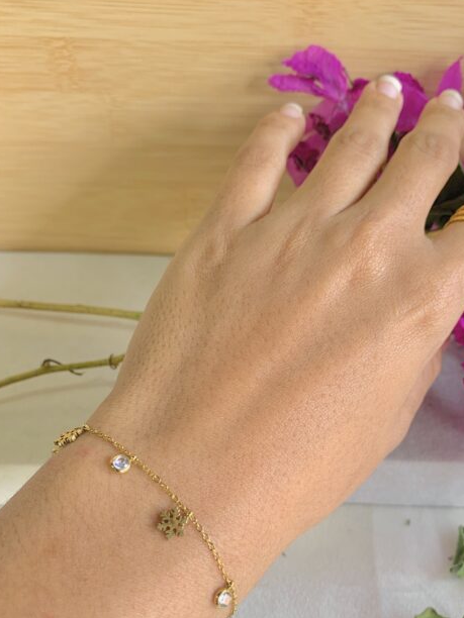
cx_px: 260
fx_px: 608
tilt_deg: -46.2
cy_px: 378
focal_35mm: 34
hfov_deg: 41.7
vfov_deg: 53.5
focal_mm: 4.25
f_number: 1.8
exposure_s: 1/50
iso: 50
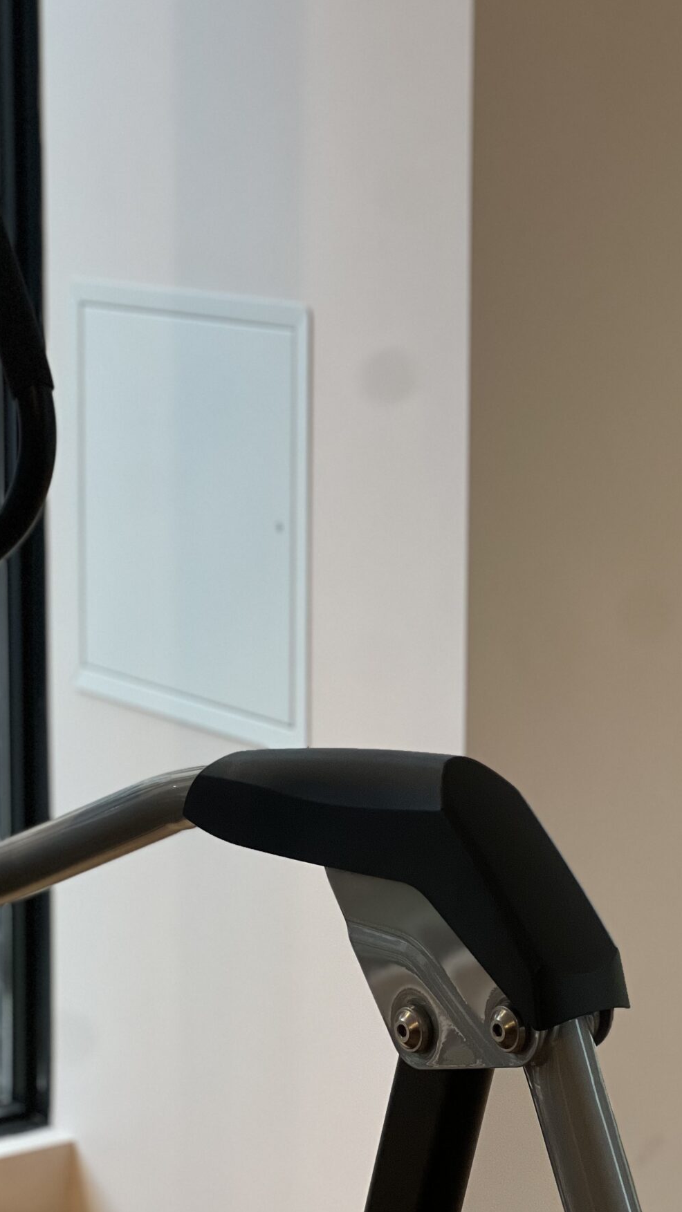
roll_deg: -0.1
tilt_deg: -9.6
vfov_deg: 21.8
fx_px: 3151
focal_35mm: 98
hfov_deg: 12.4
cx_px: 351
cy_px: 619
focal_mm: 9
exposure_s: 1/120
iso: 250
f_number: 2.8
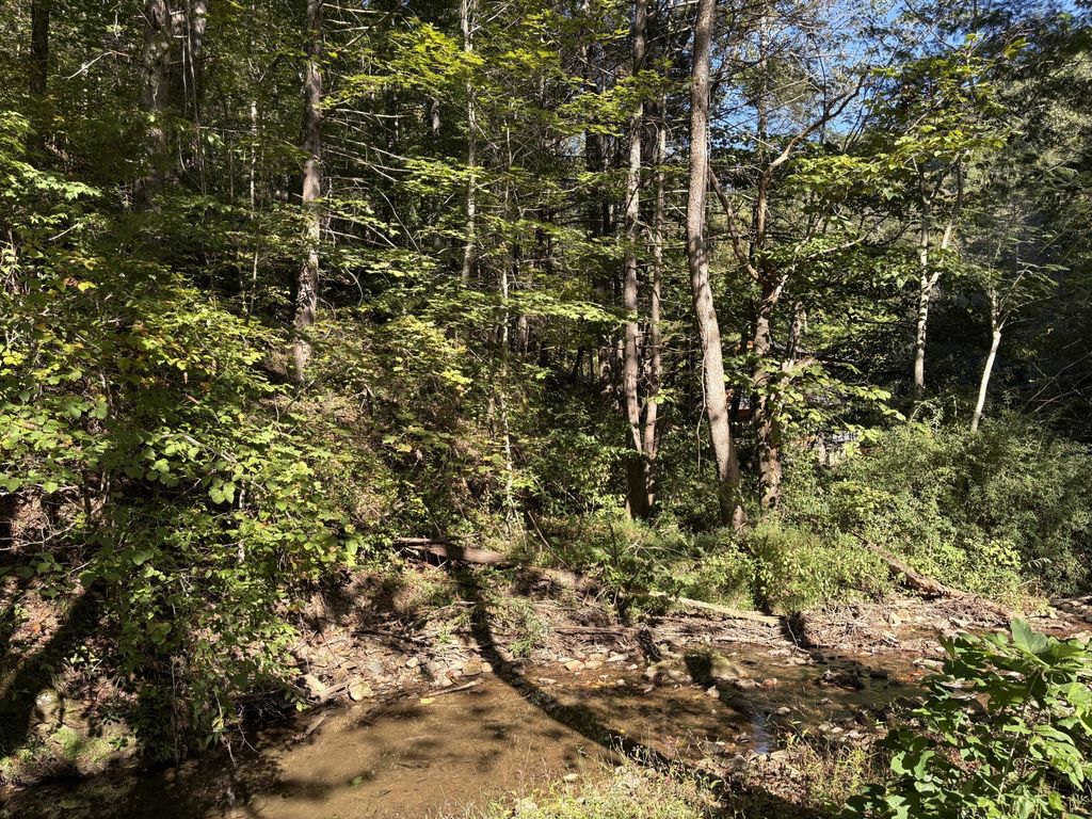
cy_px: 410
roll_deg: +2.9
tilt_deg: +2.0
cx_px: 546
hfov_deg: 67.3
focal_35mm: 26
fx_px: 820
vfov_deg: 53.1
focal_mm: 5.96
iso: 50
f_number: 1.6
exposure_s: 1/500
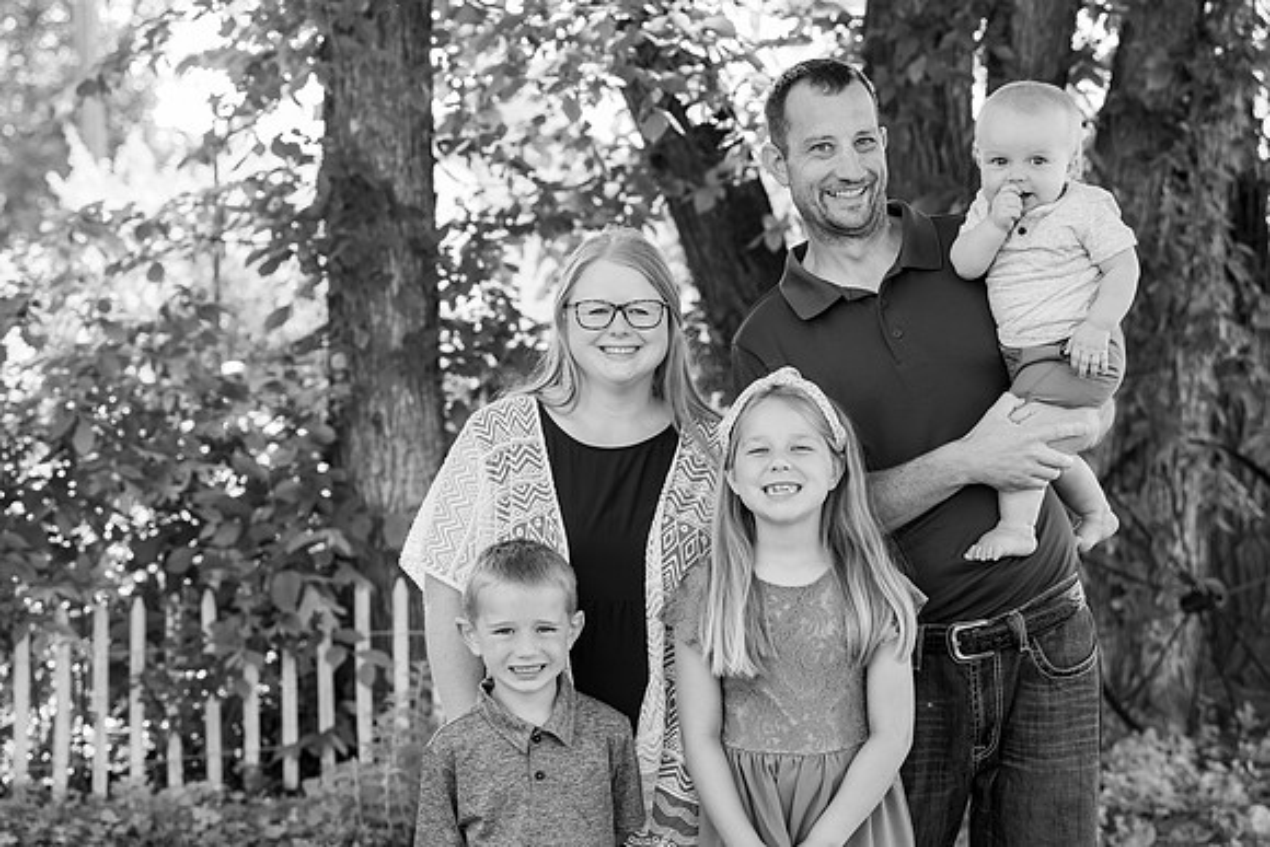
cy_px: 424
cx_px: 635
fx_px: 2964
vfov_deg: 16.3
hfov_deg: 24.2
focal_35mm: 84
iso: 800
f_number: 4.5
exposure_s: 1/200
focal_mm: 84
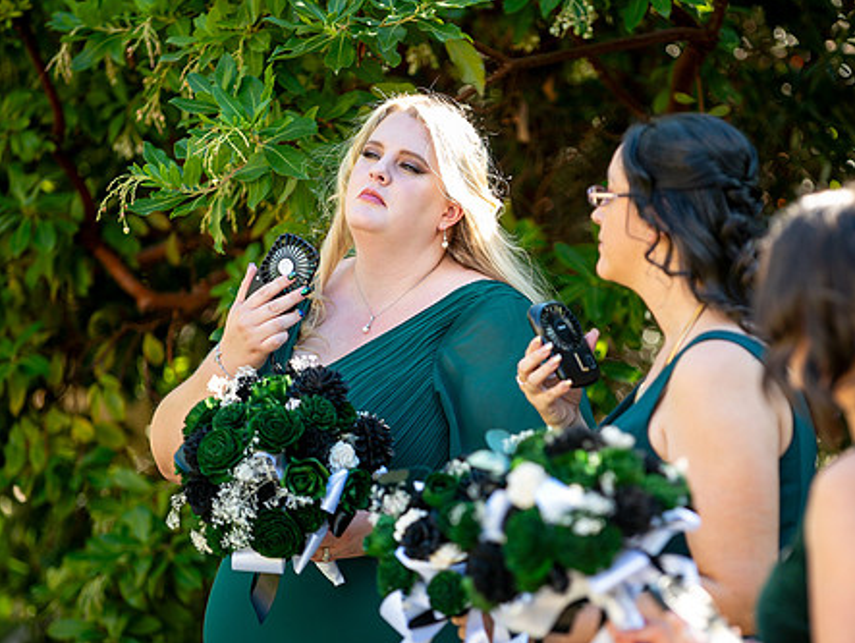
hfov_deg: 10.1
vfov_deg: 7.6
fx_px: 4820
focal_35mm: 195
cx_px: 542
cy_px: 339
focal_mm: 155
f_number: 2.8
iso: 400
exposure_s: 1/500
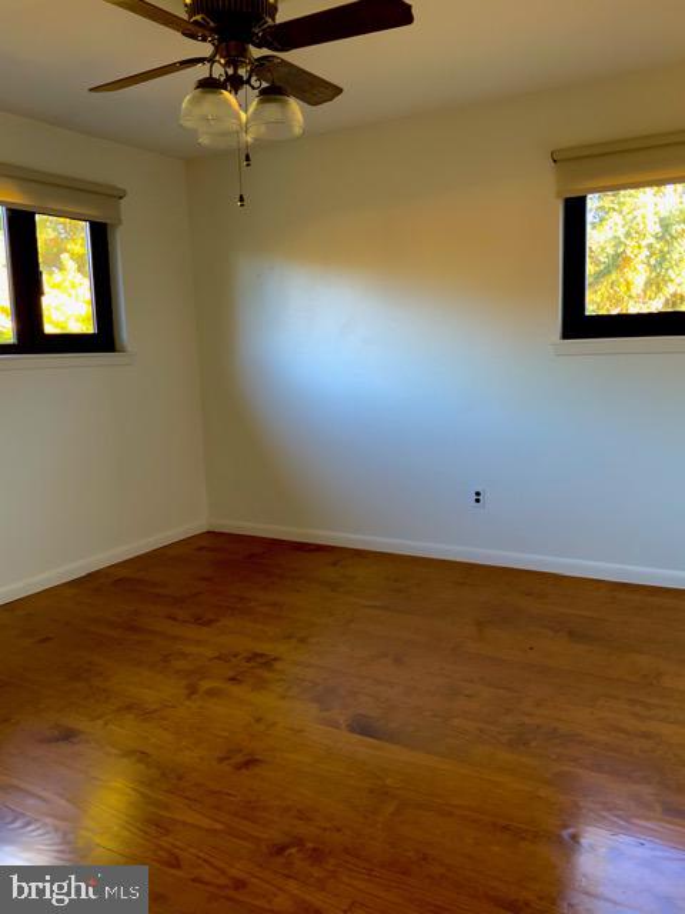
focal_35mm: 29
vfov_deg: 61.7
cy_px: 457
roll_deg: +0.8
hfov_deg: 48.2
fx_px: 765
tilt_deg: -8.8
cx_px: 342
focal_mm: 3
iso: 80
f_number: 1.8
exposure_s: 1/60
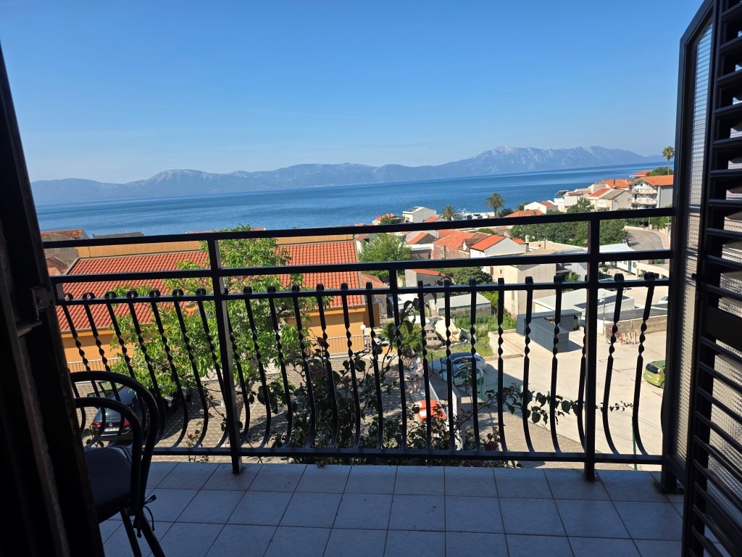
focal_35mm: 23
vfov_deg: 58.9
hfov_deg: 73.9
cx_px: 371
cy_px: 278
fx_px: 493
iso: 80
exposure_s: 1/4539
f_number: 1.7
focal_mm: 6.25
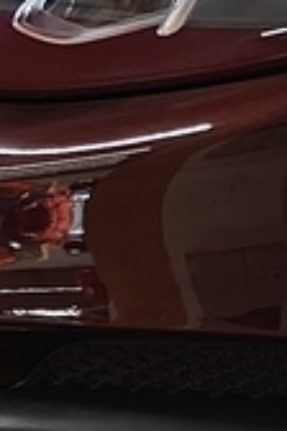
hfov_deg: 5.2
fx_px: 3097
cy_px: -310
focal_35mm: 259
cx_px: 636
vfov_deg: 7.7
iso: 80
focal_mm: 5.59
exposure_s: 1/50
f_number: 1.8
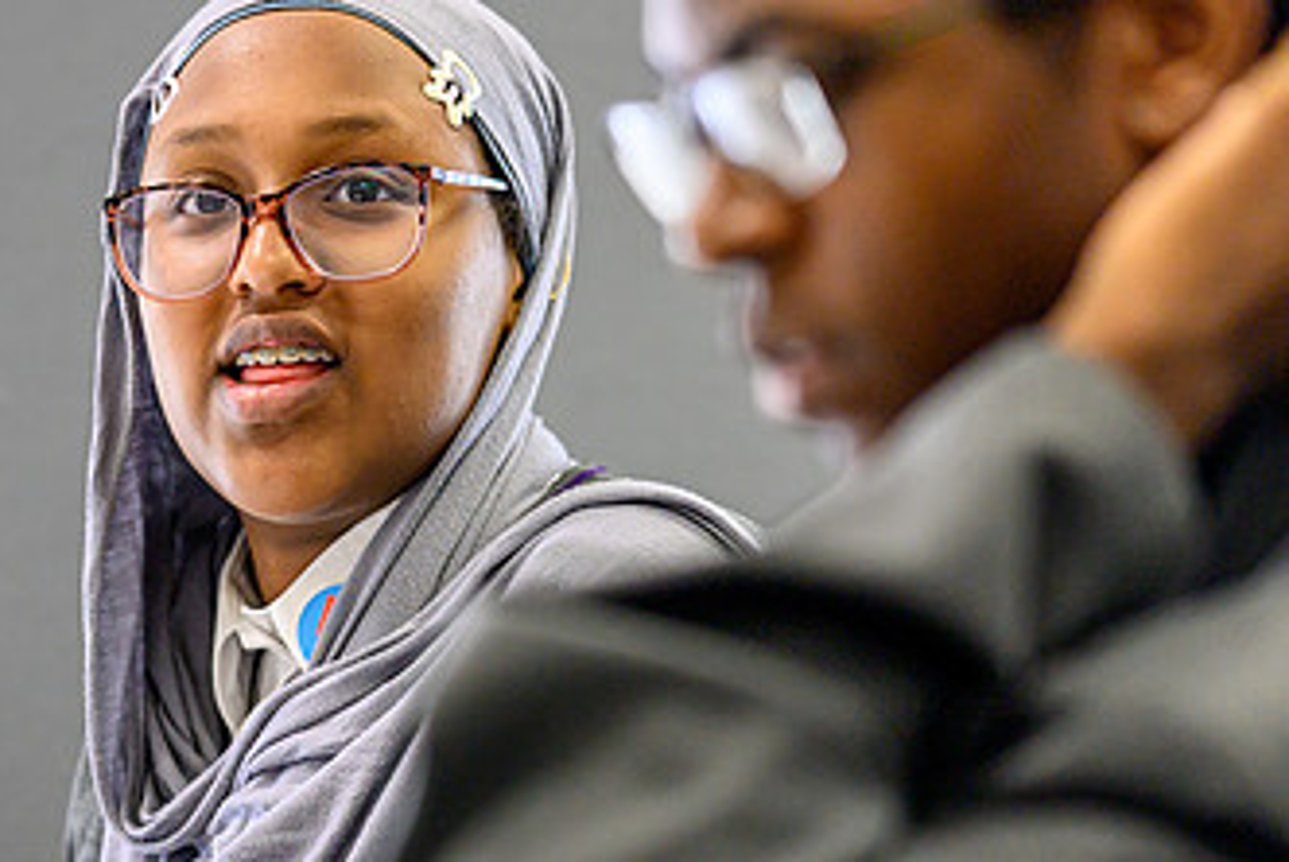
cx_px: 396
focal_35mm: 223
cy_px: 441
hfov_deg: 9.2
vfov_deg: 6.2
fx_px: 7991
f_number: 1.8
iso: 800
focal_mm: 85
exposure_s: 1/400
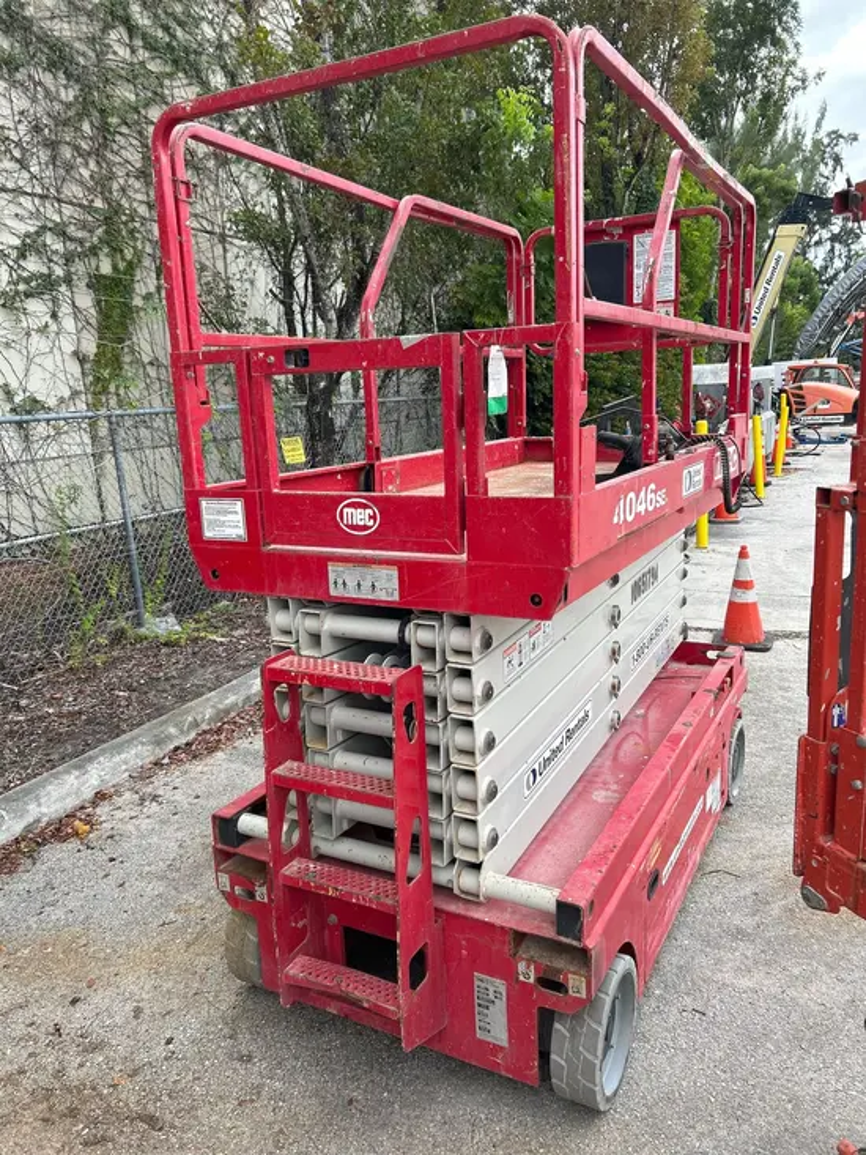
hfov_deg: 53.1
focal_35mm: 26
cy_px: 578
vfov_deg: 67.3
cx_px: 433
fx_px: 867
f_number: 1.5
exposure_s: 1/443
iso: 50
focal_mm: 5.7
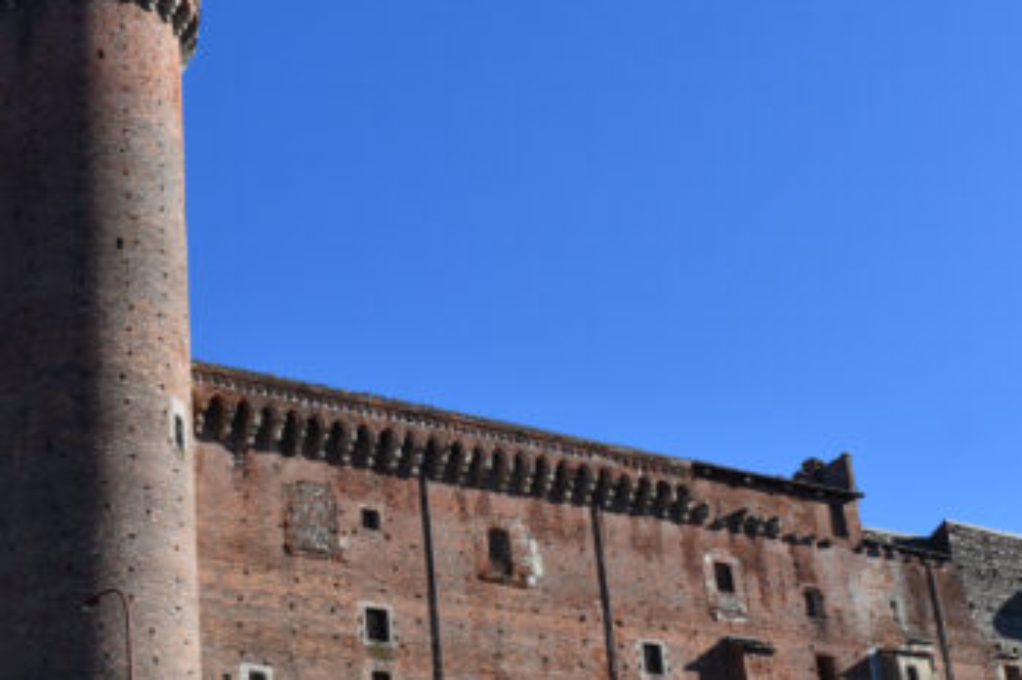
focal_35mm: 71
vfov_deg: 19.1
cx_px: 512
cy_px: 377
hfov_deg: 28.5
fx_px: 2014
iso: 100
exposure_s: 1/250
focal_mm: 28
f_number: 8
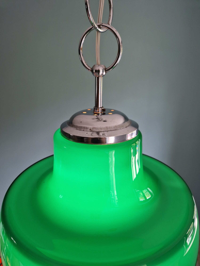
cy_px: 133
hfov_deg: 58.9
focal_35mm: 23
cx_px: 100
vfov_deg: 73.9
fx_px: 177
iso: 50
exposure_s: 1/116
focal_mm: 5.4
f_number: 1.8
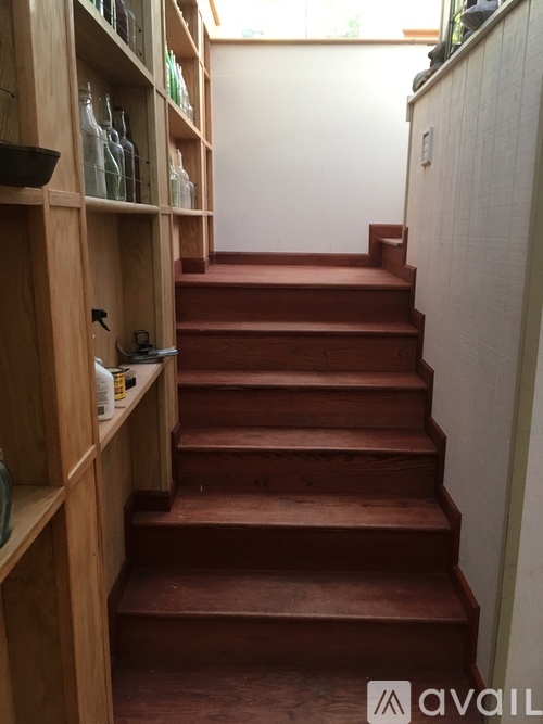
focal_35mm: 29
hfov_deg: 48.2
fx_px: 607
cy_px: 362
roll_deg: -0.8
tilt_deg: -13.5
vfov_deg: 61.7
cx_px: 272
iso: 100
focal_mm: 4.15
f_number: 2.2
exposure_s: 1/30
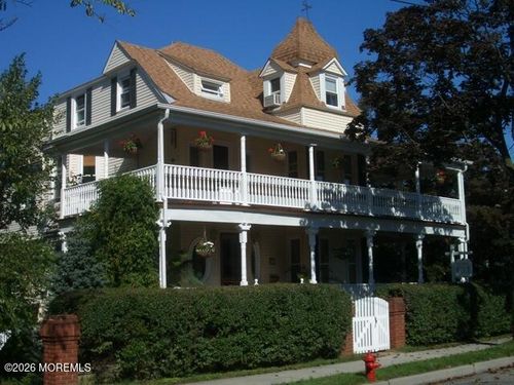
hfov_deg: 38.9
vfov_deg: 29.7
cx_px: 257
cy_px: 192
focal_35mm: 49
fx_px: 728
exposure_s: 1/1000
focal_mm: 8.2
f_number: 5
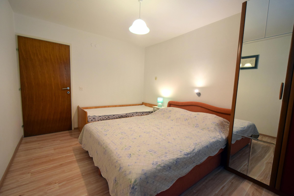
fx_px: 122
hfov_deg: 100.4
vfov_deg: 77.3
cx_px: 147
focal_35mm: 15
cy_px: 98
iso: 800
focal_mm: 10
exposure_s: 1/60
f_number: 4
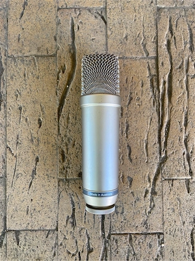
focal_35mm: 26
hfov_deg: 53.1
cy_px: 130
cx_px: 98
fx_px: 195
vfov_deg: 67.3
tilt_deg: -86.1
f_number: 1.8
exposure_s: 1/121
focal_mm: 4.25
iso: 125
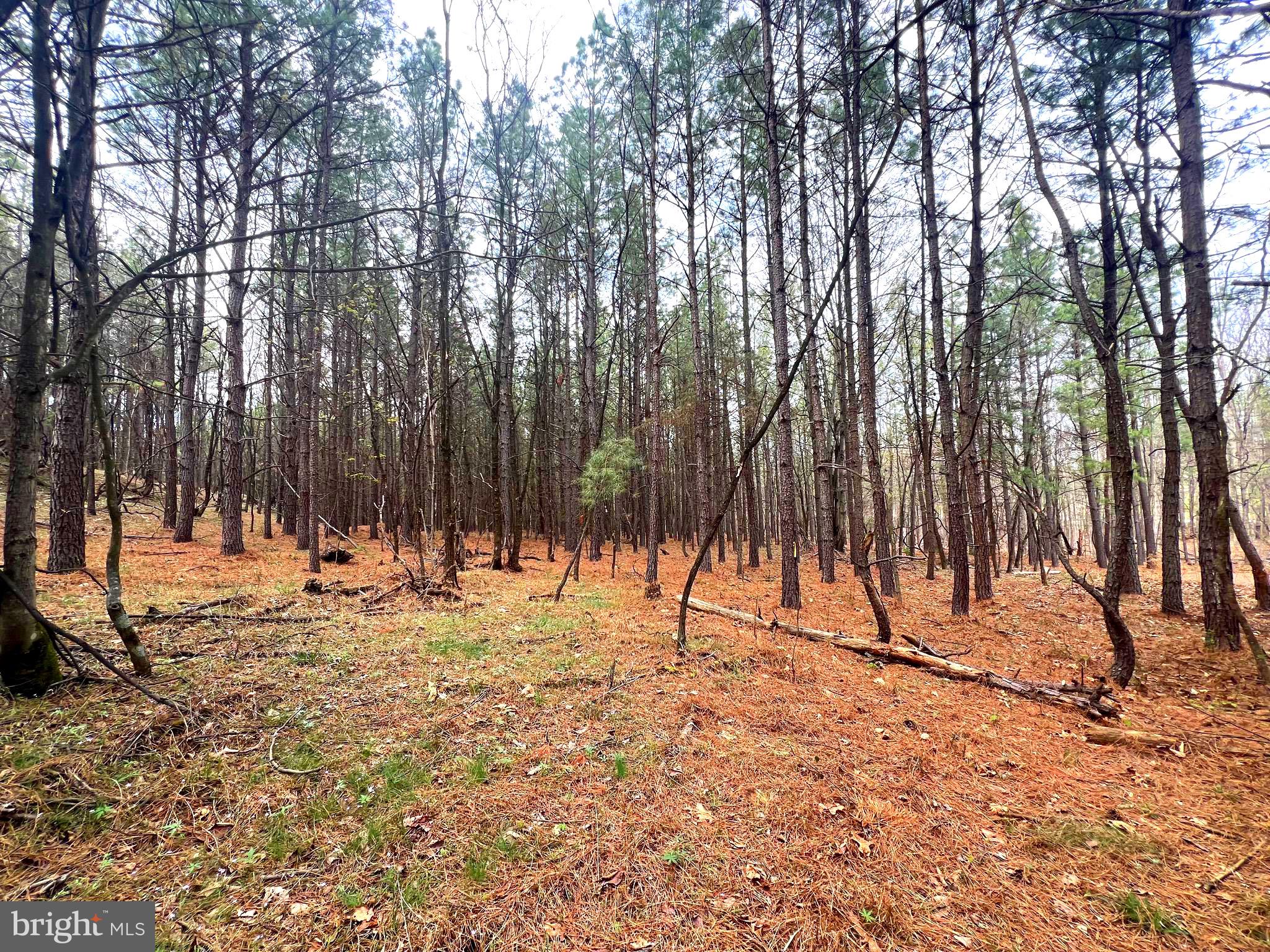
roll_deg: +1.0
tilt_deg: +2.1
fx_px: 477
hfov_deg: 106.2
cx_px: 635
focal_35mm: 13
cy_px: 476
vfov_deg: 89.9
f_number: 1.8
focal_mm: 1.57
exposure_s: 1/128
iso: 32
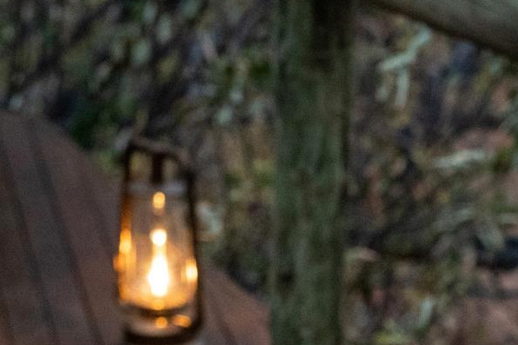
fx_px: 2589
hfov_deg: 11.2
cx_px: 585
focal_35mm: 180
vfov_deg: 7.4
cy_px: 615
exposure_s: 1/200
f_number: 4
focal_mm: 50
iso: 3200
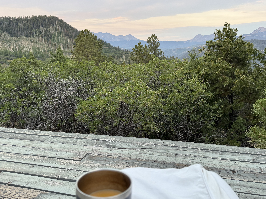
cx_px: 146
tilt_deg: -12.9
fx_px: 231
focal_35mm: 30
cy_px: 104
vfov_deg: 46.8
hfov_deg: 59.8
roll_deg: +0.9
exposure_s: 1/121
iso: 160
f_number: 1.78
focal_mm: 6.76
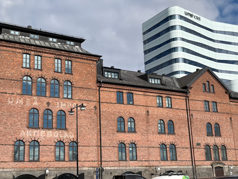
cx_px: 119
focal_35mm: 52
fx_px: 358
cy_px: 90
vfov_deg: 28.0
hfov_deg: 36.8
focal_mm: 5.96
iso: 32
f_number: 1.6
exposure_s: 1/5348
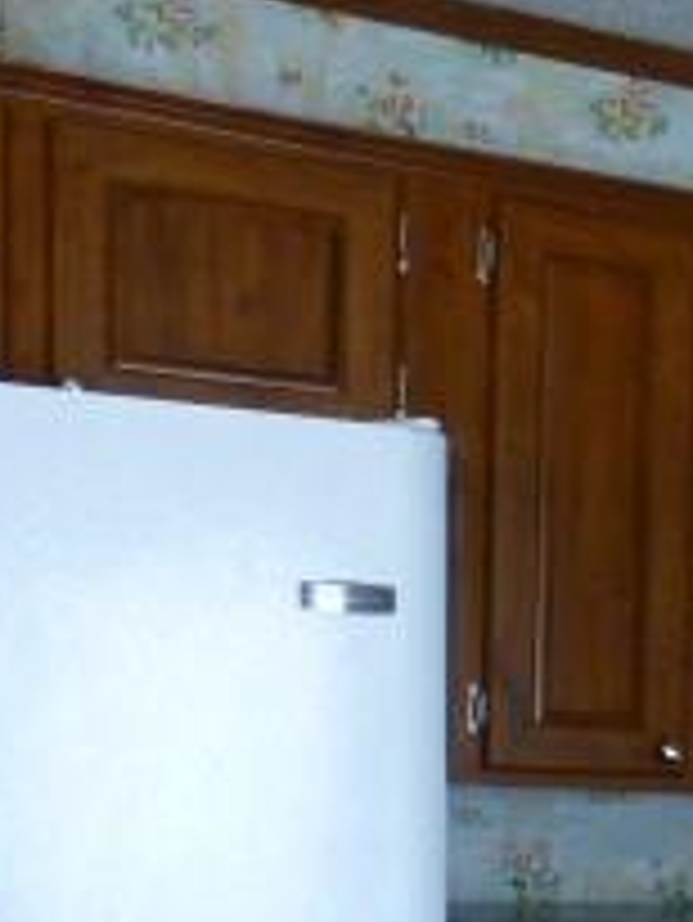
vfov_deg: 24.6
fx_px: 2000
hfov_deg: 16.9
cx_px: 1166
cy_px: 962
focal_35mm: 75
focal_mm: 4.3
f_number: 3.3
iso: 400
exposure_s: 1/10
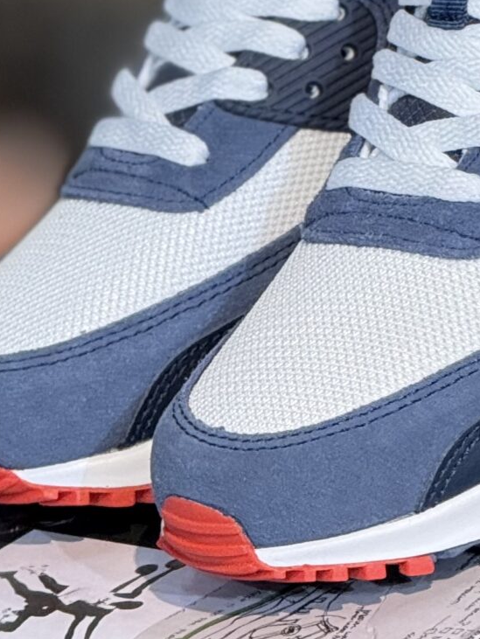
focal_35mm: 420
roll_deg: -0.4
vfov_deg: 4.7
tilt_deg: -10.2
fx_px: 7758
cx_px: 539
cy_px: 164
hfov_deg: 3.5
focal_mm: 15.66
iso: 250
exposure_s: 1/100
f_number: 2.8
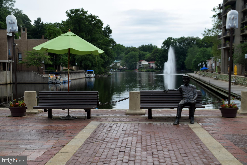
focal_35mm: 48
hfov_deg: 41.1
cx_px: 124
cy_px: 82
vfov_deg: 28.1
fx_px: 329
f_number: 8
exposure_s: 1/250
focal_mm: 32
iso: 200
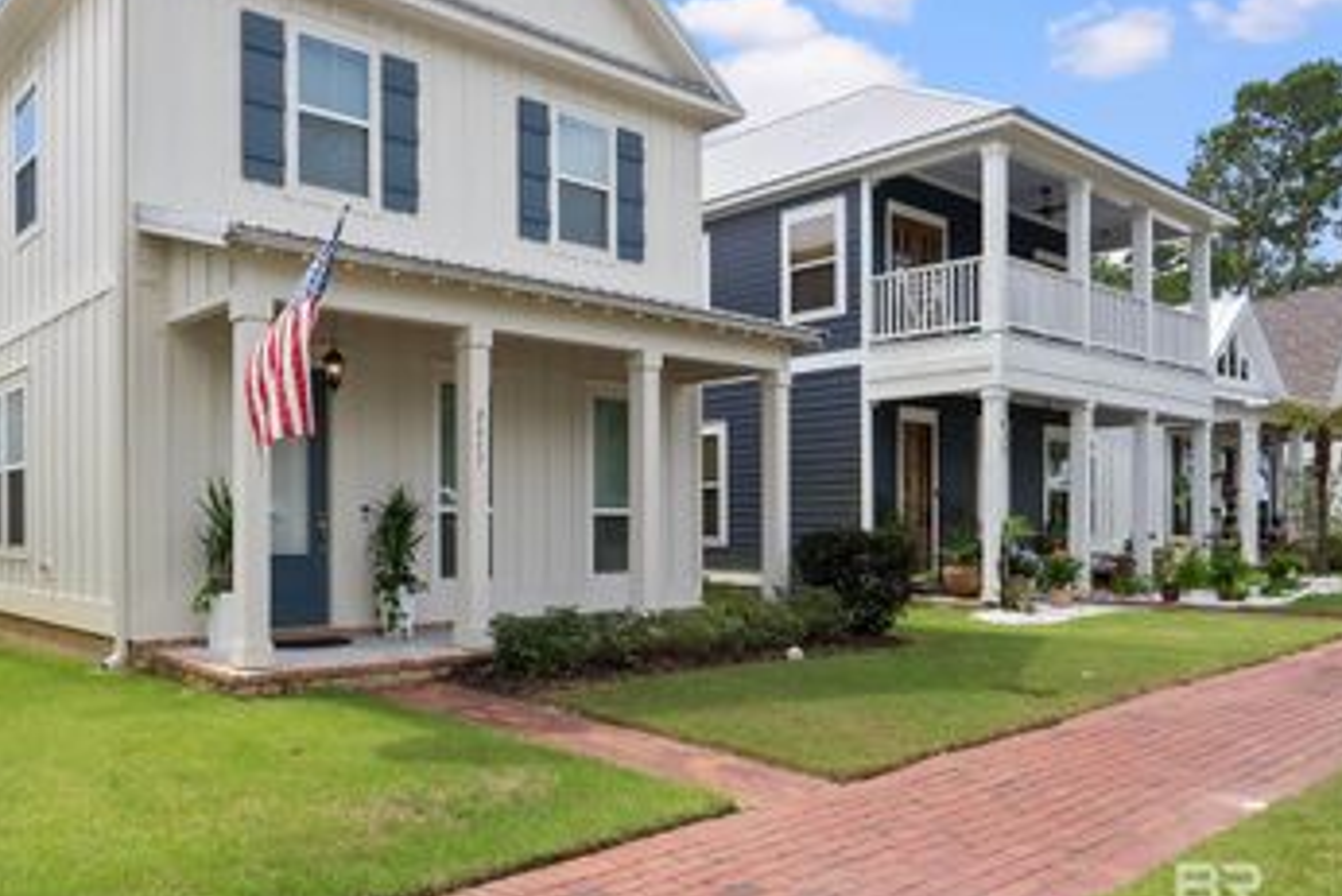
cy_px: 347
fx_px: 970
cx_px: 407
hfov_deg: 66.7
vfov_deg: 49.2
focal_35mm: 26
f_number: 14
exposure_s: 1/200
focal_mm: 18
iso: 400
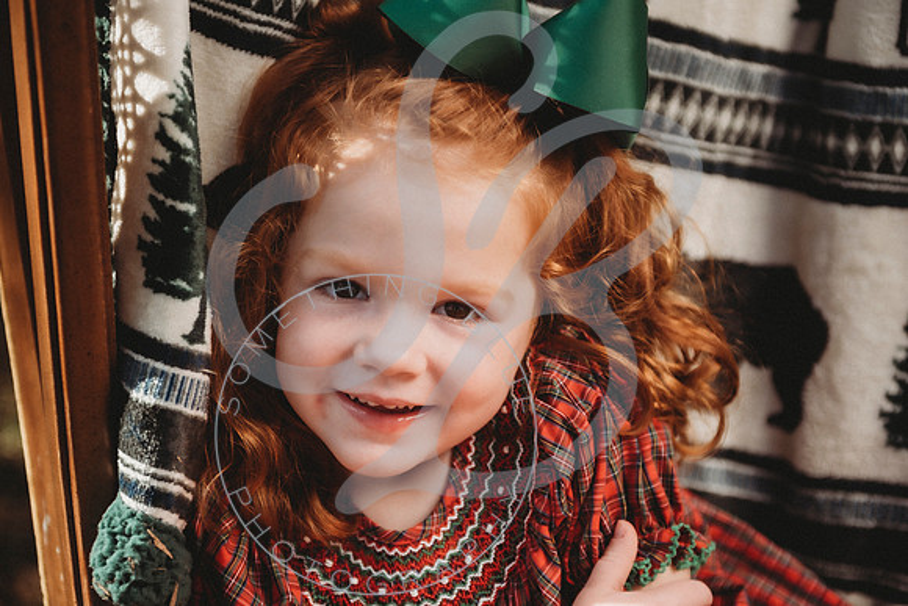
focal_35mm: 70
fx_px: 1766
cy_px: 303
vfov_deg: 19.5
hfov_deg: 28.8
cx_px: 454
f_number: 2.8
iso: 100
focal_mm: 70
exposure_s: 1/500
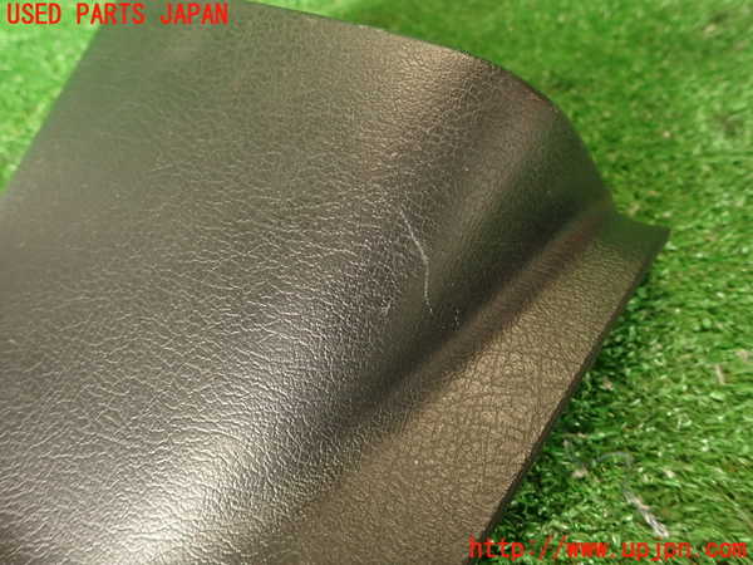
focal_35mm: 25
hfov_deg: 69.4
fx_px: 544
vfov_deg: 54.9
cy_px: 282
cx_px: 376
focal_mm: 4.5
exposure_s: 1/40
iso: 200
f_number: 2
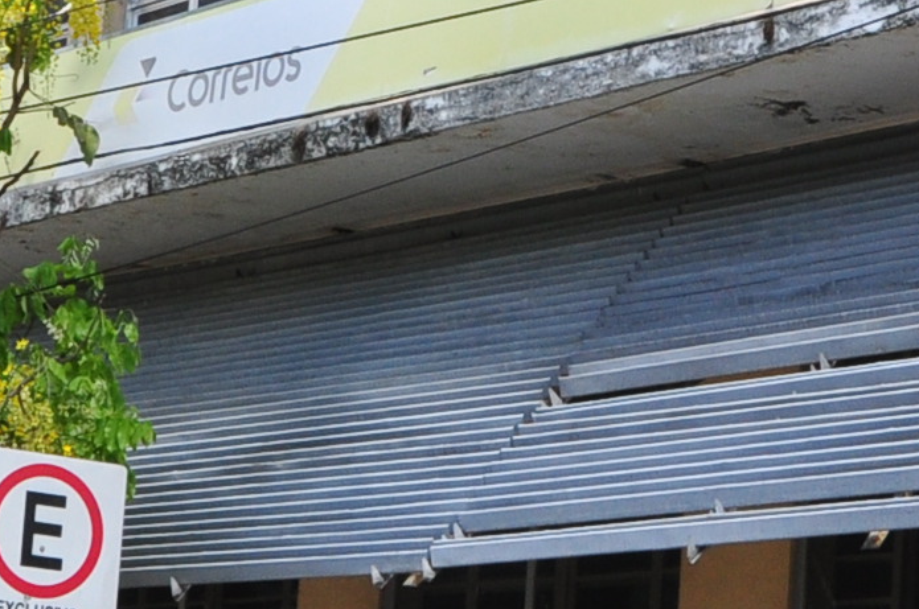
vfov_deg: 10.9
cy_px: 321
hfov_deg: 16.3
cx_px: 717
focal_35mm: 125
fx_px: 3186
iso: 400
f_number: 13
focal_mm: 18
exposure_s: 1/160
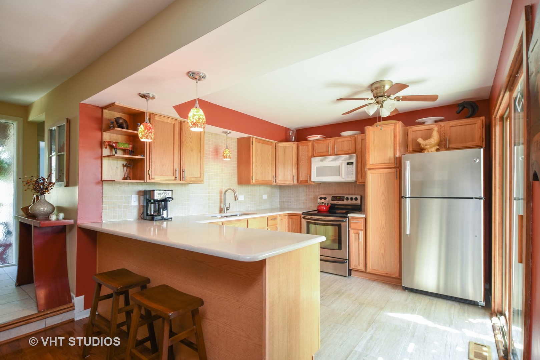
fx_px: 255
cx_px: 270
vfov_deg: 70.5
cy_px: 180
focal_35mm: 17
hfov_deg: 93.3
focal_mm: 17
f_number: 8
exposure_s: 1/3
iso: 200
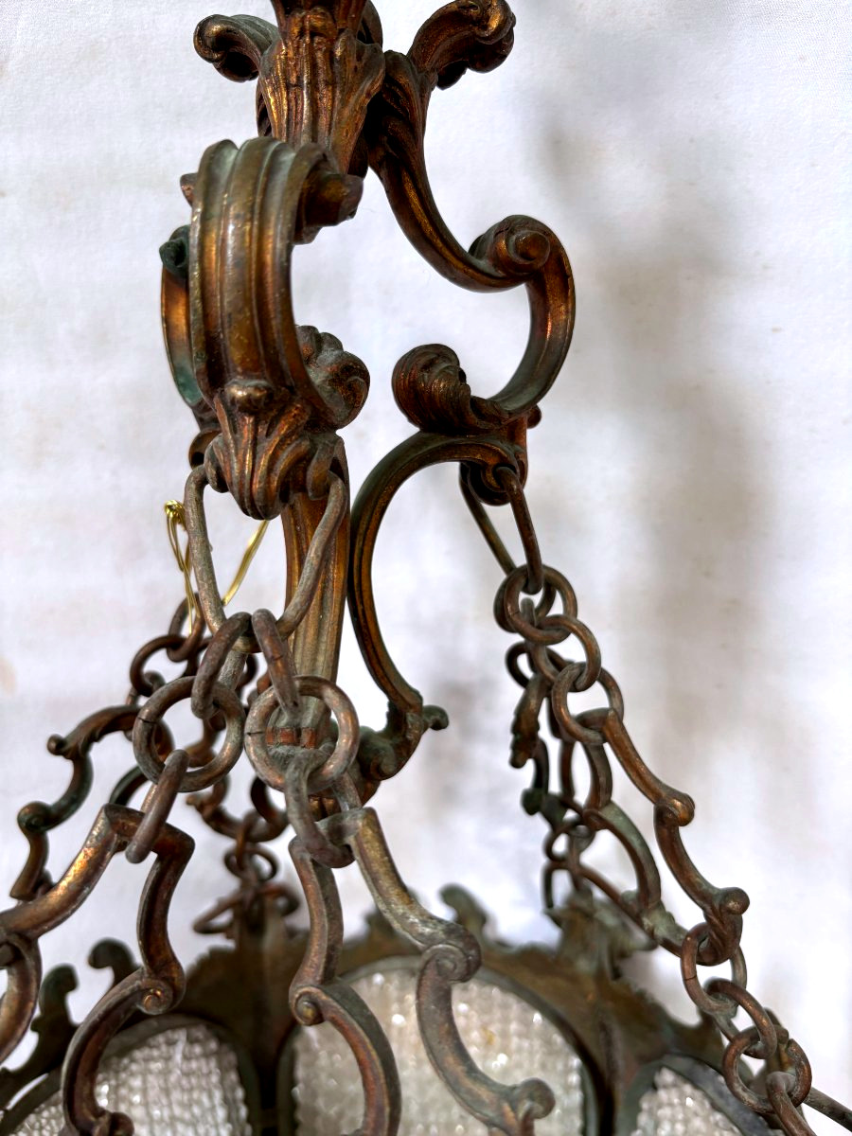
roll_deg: -0.8
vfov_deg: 67.3
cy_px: 568
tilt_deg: -10.7
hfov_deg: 53.1
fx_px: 853
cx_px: 426
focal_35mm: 26
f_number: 1.6
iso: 125
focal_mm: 5.96
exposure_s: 1/104
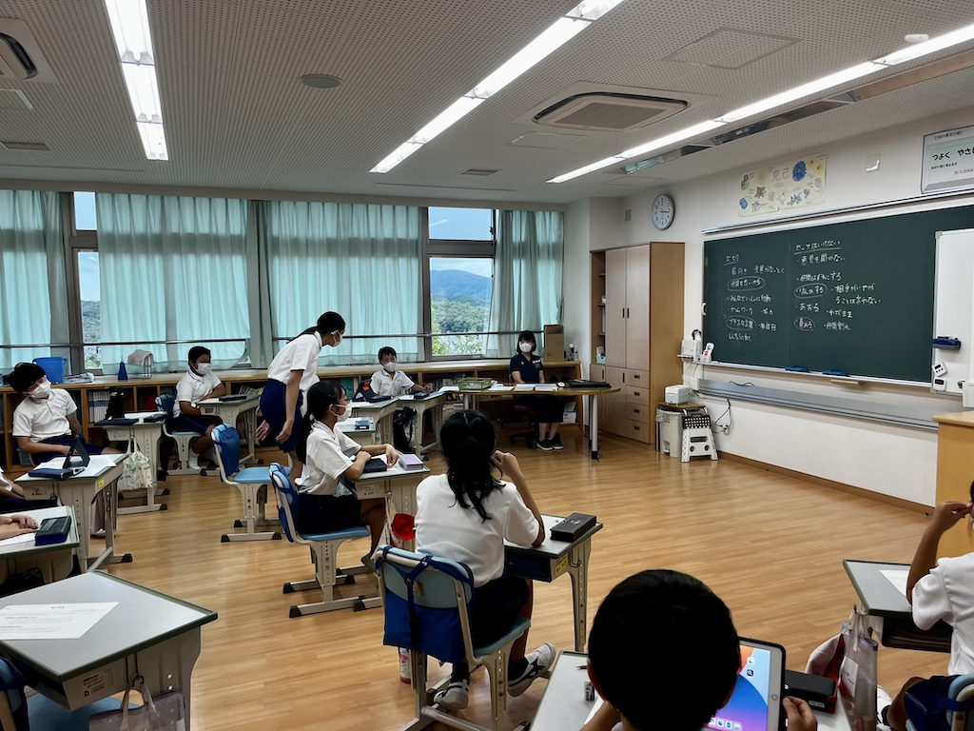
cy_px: 366
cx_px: 487
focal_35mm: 26
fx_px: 732
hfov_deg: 67.3
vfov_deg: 53.1
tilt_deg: -6.4
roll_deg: +0.6
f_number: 1.6
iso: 64
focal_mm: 5.1
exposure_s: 1/120
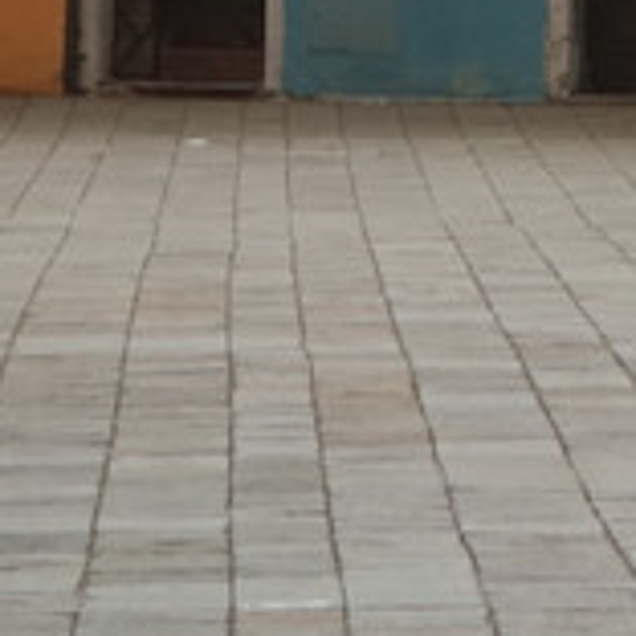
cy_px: -654
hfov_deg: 3.2
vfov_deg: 3.2
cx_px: 1178
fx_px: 11350
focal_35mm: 546
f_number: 4.9
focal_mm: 37.1
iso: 640
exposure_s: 1/250
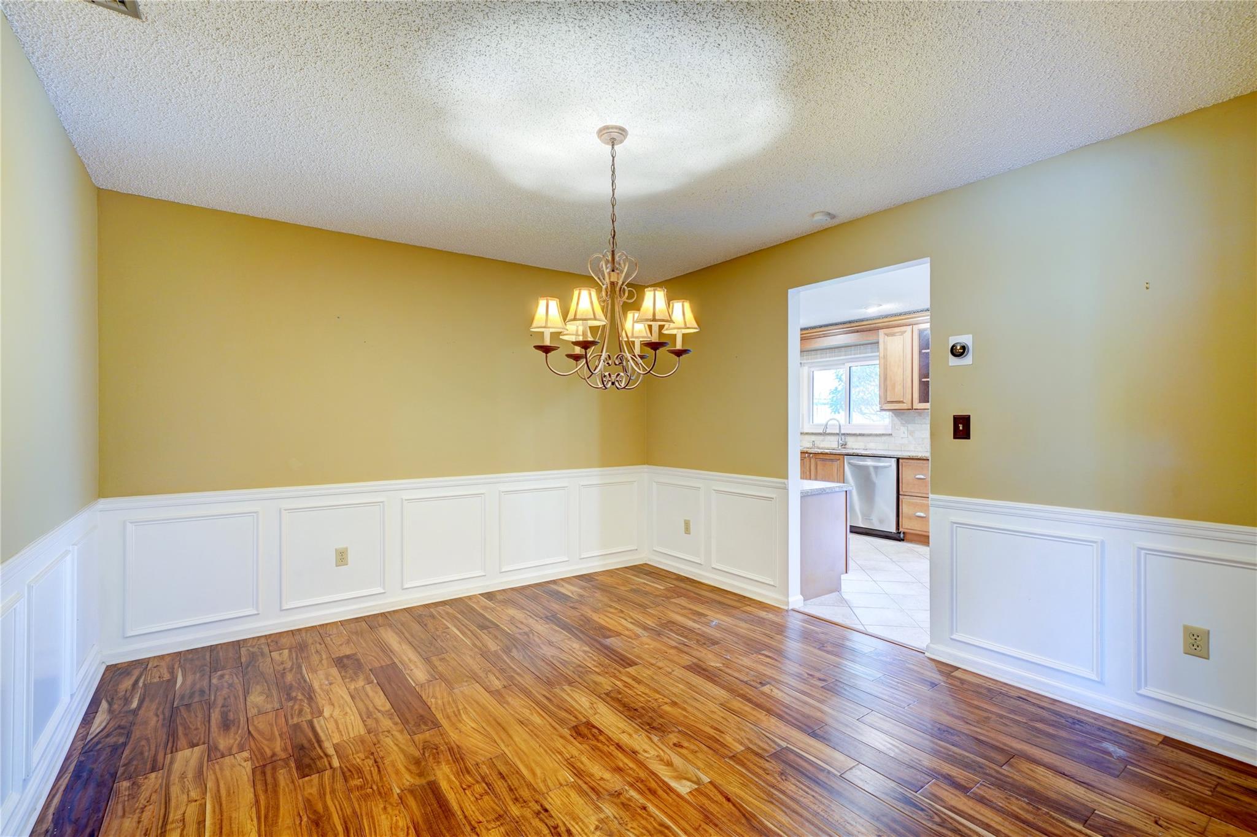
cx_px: 628
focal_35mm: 15
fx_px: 524
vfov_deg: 77.3
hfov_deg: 100.4
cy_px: 418
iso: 400
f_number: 8
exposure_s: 1/4
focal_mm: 15
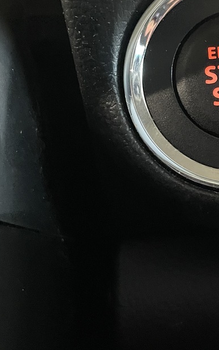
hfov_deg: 19.4
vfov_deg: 31.2
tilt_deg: -6.4
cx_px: 249
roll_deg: +4.0
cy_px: 74
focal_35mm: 64
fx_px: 611
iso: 1000
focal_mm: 4.2
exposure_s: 1/30
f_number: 1.6
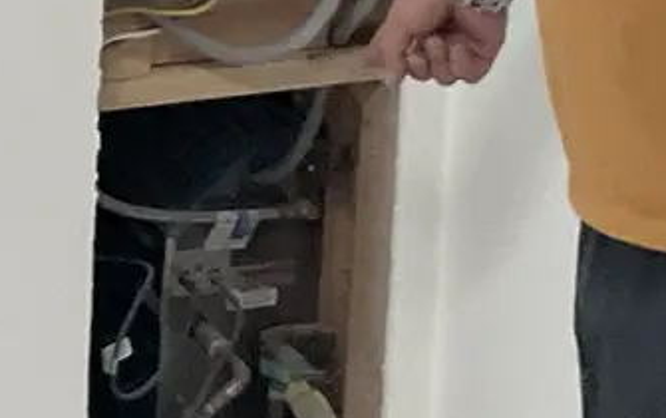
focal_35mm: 165
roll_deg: -0.2
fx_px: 2997
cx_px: -36
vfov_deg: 7.8
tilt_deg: -14.5
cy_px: -189
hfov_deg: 12.5
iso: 160
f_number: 1.8
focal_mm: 3
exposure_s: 1/60
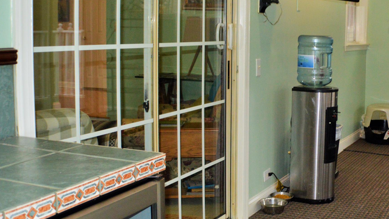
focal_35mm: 71
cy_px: 92
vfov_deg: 17.0
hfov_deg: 28.8
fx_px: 732
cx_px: 337
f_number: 4.2
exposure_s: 1/60
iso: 1100
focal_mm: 26
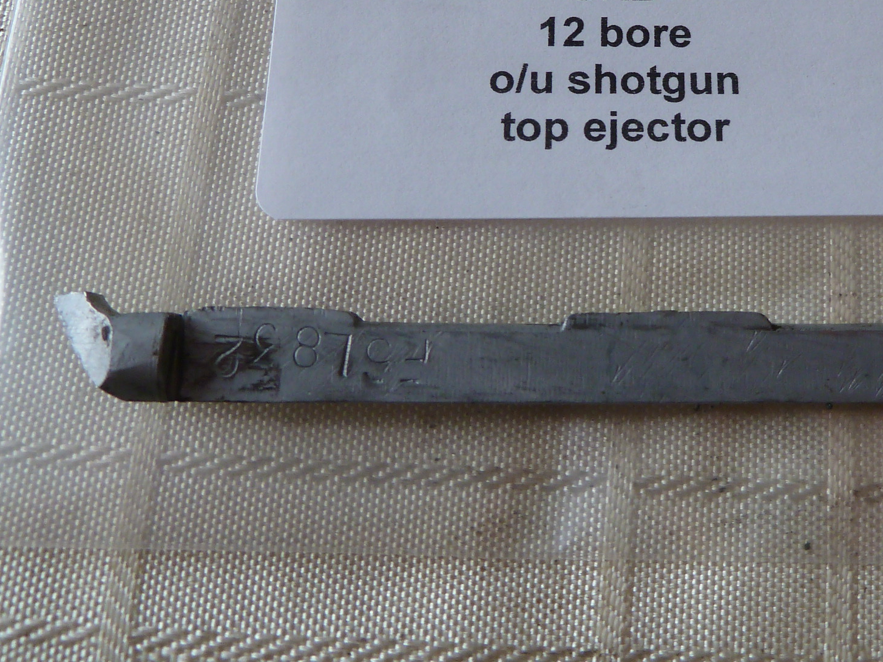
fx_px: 1122
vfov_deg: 31.6
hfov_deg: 41.9
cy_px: 89
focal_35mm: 44
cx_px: 644
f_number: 3.3
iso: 100
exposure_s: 1/30
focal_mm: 4.1
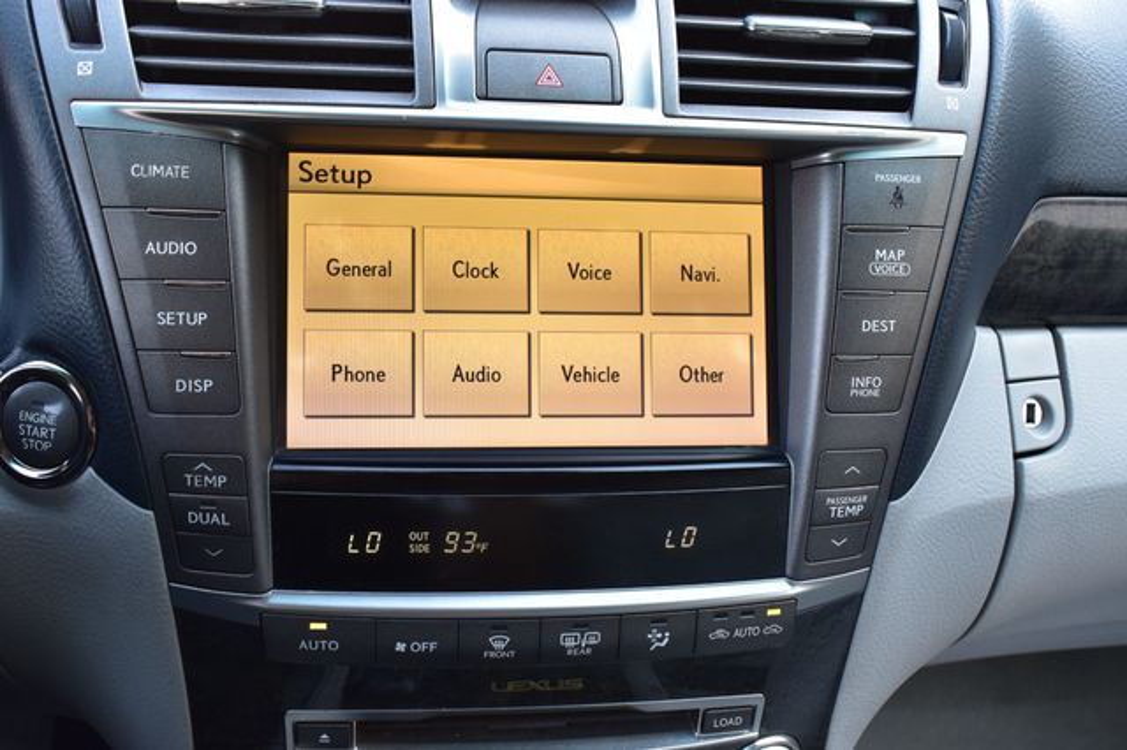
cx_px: 564
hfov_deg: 49.6
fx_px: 1220
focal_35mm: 39
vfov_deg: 34.2
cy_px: 375
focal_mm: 26
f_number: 7.1
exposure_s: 1/30
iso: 400
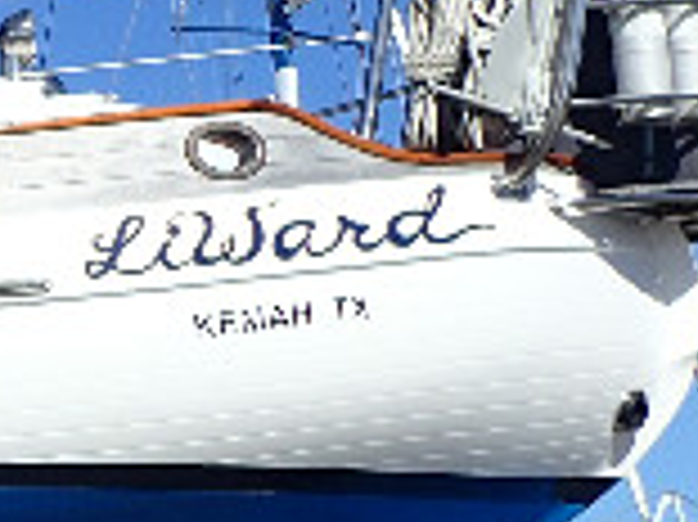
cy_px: 351
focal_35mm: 129
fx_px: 2599
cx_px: -698
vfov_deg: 11.5
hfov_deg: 13.2
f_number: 8
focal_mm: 4.5
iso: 100
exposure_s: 1/320
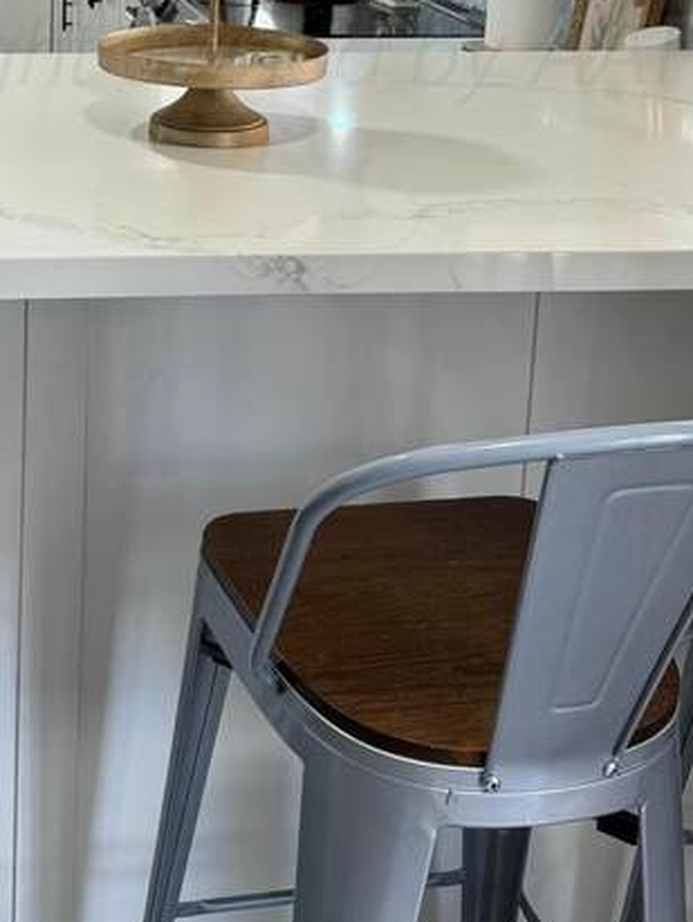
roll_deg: -0.5
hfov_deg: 25.4
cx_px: 72
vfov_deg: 32.3
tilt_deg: -11.5
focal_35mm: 56
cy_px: 58
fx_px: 1492
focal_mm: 6.76
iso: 125
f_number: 1.78
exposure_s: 1/60
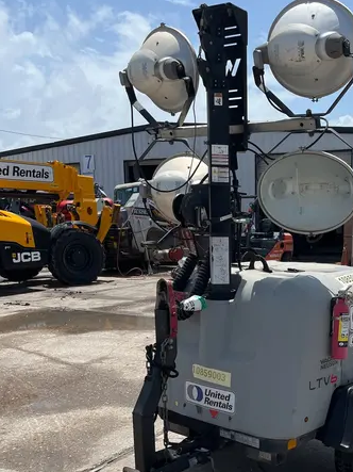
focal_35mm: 43
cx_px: 274
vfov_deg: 42.9
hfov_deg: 32.8
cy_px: 337
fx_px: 585
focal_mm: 5.1
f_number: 1.6
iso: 50
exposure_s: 1/4149
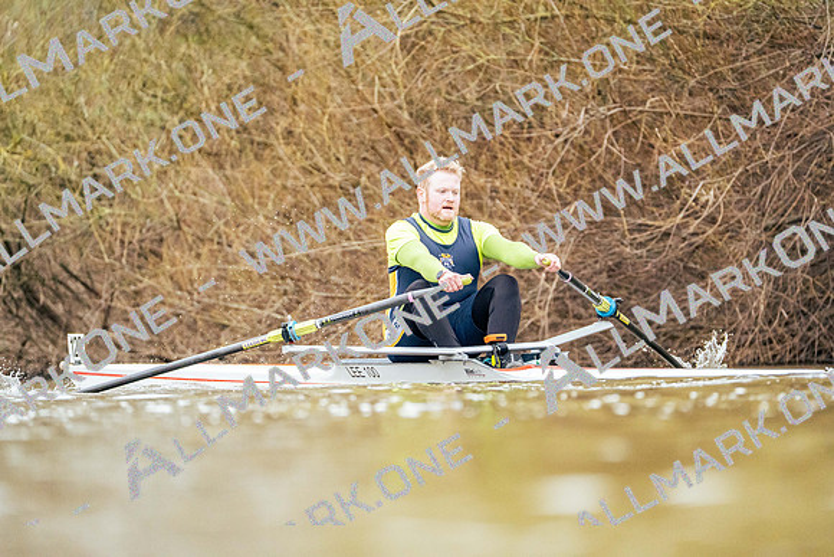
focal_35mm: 474
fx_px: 10983
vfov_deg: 2.9
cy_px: 278
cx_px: 417
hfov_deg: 4.3
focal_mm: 474
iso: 8000
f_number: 6.3
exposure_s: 1/1600
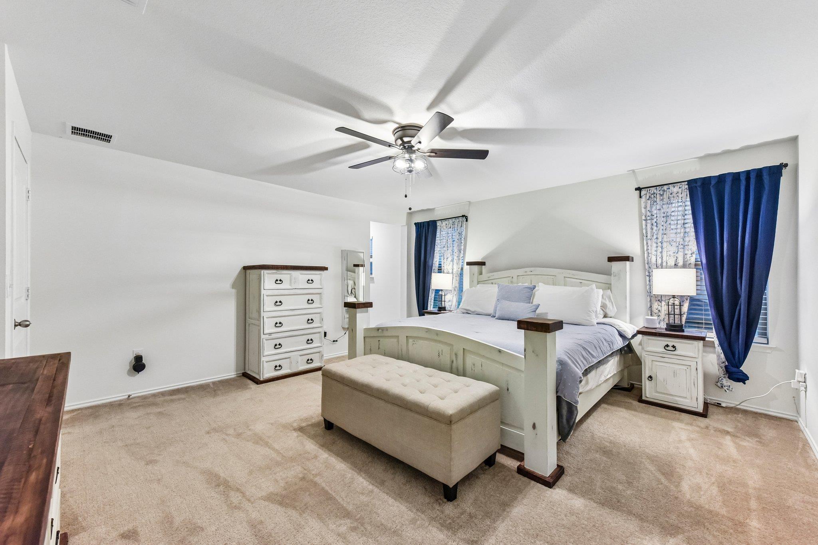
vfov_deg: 81.2
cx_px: 409
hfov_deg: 104.3
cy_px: 272
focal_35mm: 14
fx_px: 318
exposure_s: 1/15
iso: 1250
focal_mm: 14
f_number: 8
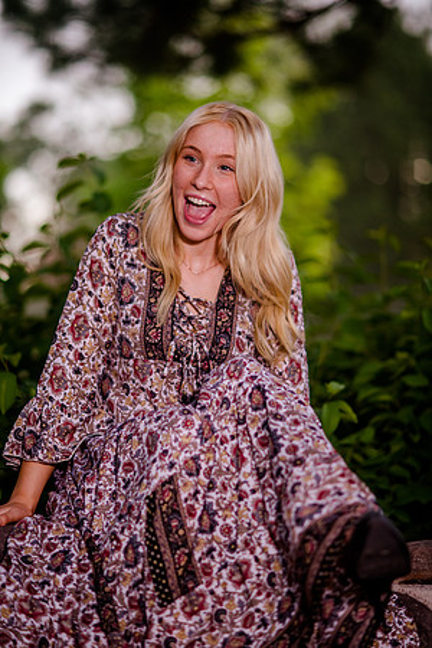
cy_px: 324
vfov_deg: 19.5
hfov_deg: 13.0
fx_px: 1890
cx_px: 216
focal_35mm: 105
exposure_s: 1/400
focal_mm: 105
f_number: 2
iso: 200
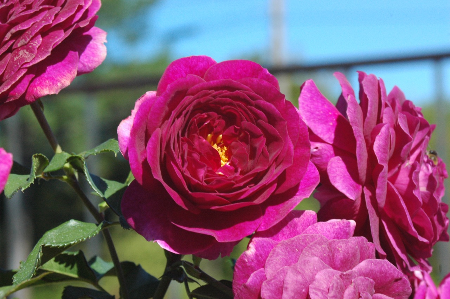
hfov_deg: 13.7
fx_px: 1873
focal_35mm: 150
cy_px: 150
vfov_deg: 9.1
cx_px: 225
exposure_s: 1/125
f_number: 16
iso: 800
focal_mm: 100
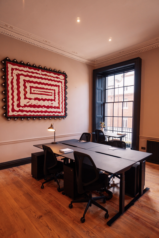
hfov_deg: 59.5
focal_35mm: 21
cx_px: 80
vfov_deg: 81.2
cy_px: 119
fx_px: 139
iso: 500
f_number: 4
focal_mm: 14
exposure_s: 1/125
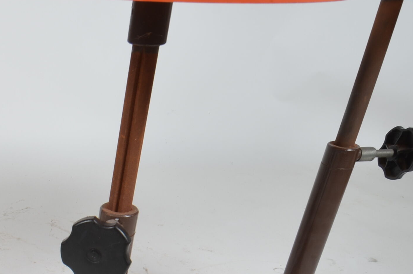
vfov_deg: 22.1
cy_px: 355
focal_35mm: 55
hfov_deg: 31.9
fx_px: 630
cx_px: -47
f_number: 11
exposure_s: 1/125
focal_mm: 14
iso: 100
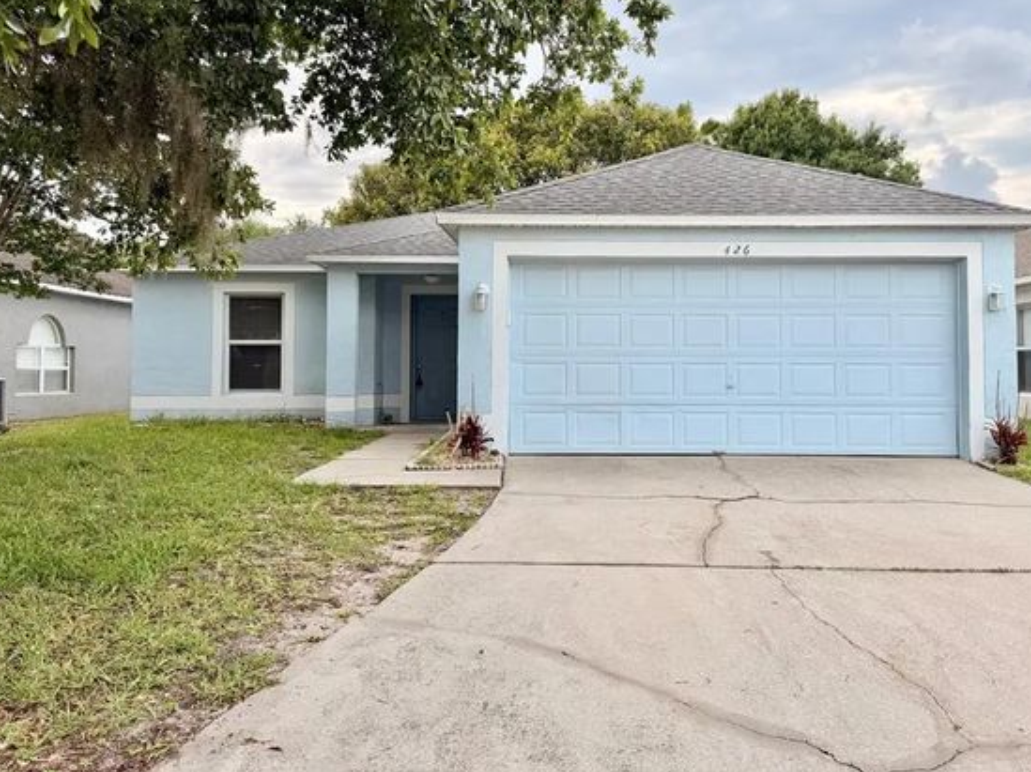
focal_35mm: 28
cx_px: 577
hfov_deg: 63.3
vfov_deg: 49.6
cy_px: 340
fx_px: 833
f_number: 1.78
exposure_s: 1/2525
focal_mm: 6.76
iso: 100
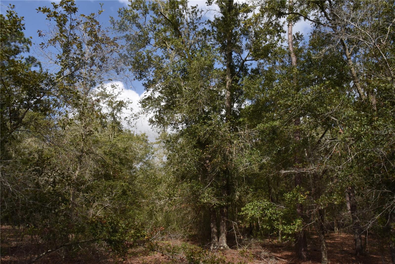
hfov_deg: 73.7
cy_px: 132
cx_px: 198
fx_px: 263
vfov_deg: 53.1
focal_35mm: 24
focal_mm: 24
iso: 1250
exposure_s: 1/250
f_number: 8
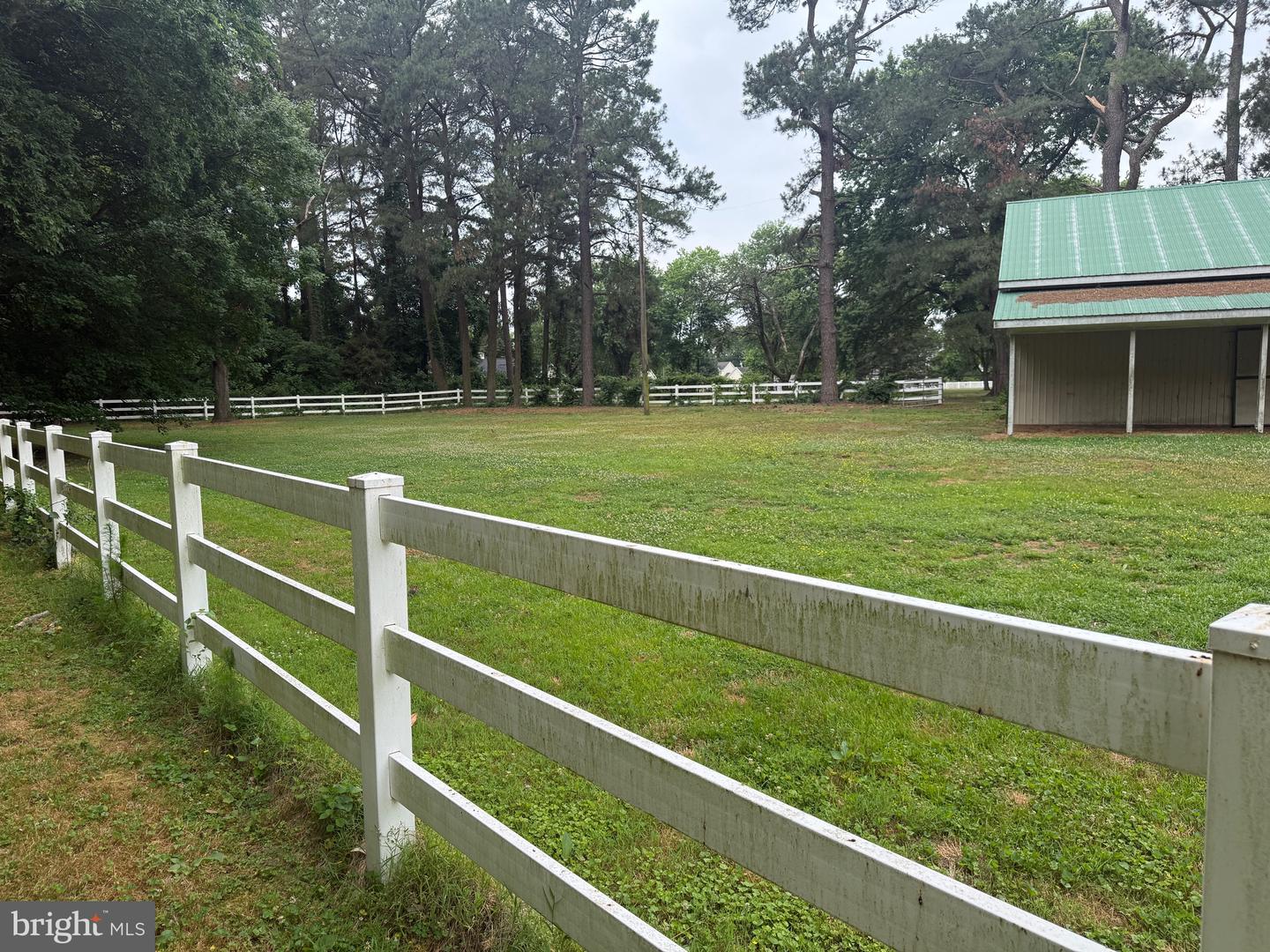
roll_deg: +0.7
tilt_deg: -5.4
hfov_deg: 71.6
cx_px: 635
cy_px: 476
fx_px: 881
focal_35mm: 24
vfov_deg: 56.8
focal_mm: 6.76
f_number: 1.78
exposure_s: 1/1174
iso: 100
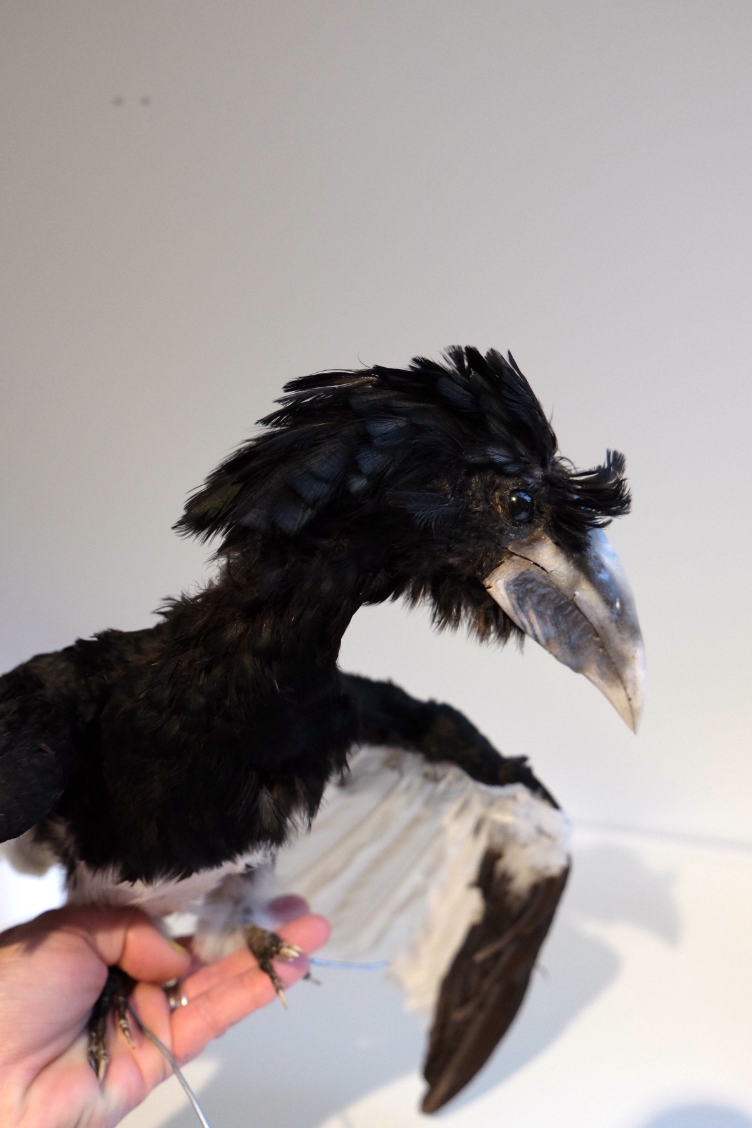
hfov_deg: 42.3
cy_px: 564
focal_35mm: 31
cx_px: 376
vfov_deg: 60.3
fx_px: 971
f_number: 3.6
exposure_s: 1/125
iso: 1600
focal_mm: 20.5
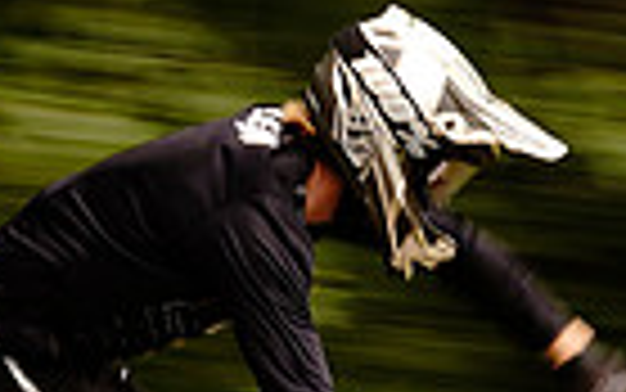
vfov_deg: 4.4
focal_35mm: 297
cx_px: 374
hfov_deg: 7.1
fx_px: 5069
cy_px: 556
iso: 125
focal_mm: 70
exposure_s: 1/50
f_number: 10
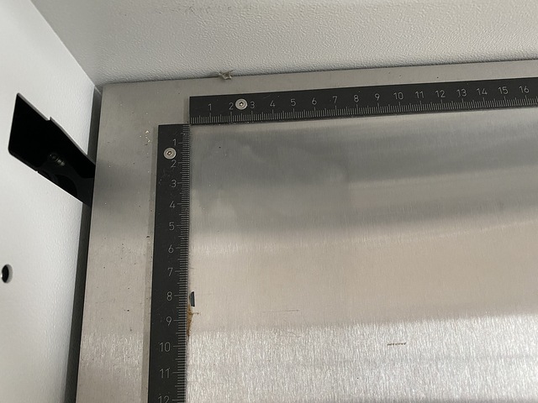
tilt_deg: -73.9
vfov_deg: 53.1
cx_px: 269
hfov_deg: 67.3
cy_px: 202
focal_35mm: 26
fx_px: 404
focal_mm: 4.25
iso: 320
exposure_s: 1/60
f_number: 1.8
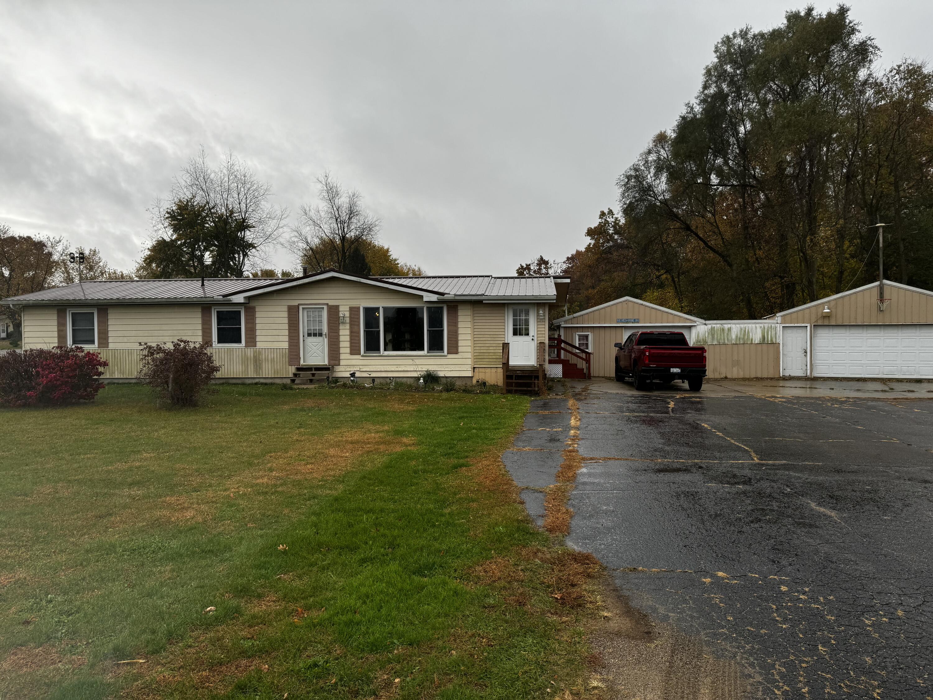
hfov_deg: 71.6
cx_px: 466
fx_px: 647
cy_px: 350
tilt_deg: -2.3
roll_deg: +0.6
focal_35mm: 24
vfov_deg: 56.8
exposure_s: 1/397
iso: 80
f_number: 1.78
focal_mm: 6.76
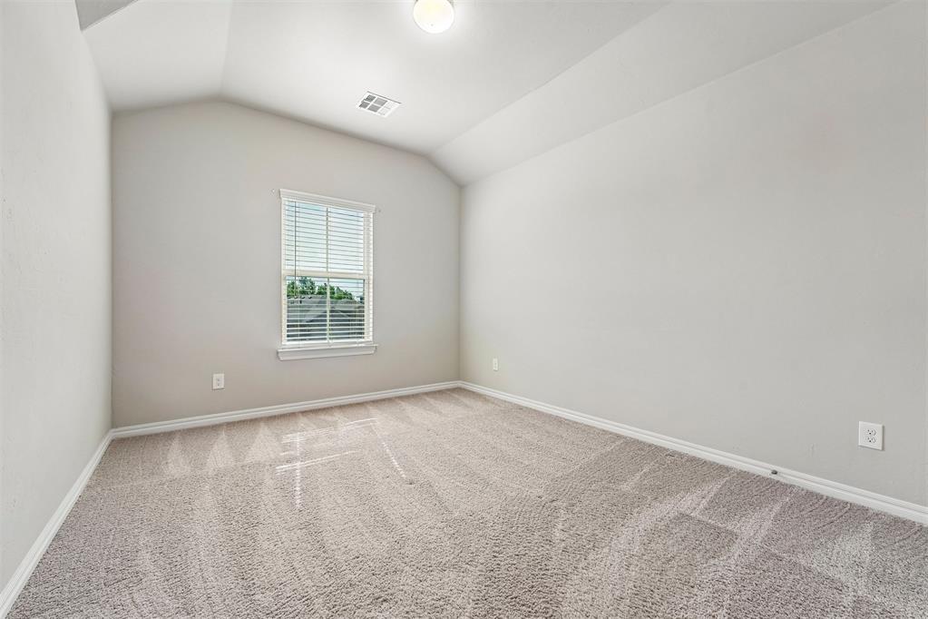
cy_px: 310
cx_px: 464
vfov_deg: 81.2
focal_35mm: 14
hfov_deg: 104.3
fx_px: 361
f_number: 9
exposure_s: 1/30
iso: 320
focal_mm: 14
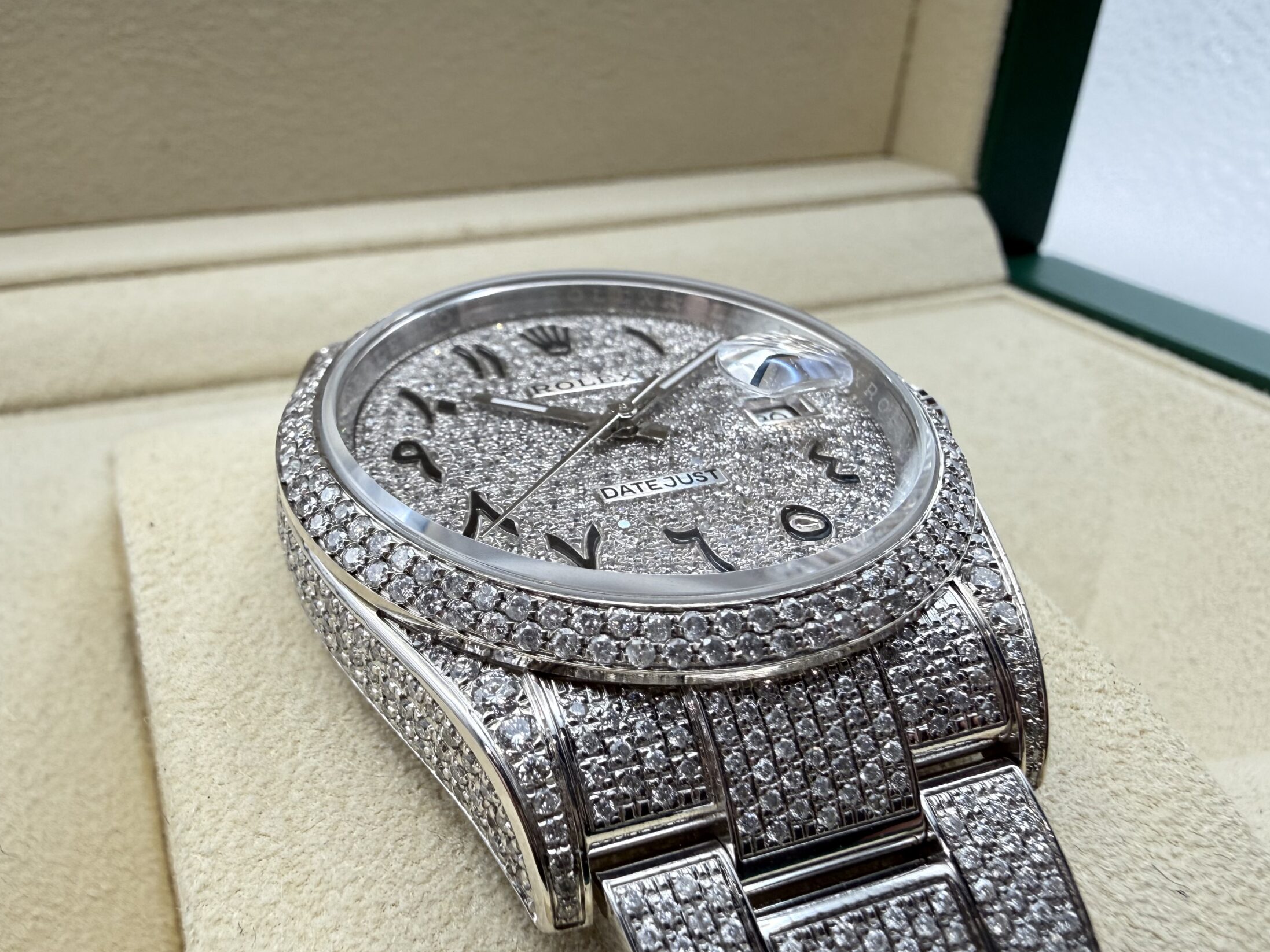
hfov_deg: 63.3
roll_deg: -0.6
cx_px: 570
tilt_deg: -29.3
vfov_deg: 49.7
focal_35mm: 28
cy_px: 525
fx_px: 1027
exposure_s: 1/100
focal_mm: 2.22
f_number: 2.2
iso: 125
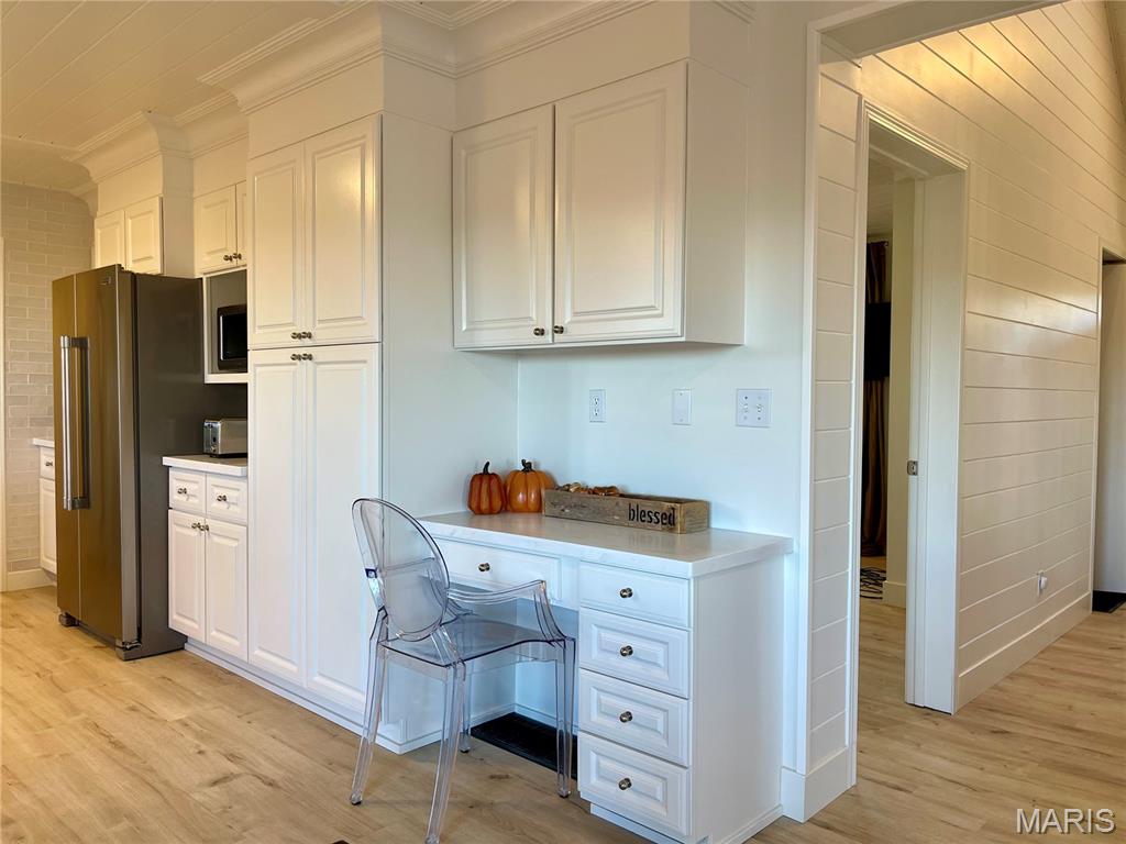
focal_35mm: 25
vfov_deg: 54.9
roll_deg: -0.7
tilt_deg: -2.0
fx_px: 813
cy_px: 422
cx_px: 563
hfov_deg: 69.4
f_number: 1.6
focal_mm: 5.1
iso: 100
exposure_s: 1/120
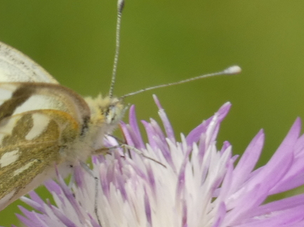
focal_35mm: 931
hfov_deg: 2.1
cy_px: 159
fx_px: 8172
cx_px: 57
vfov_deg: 1.6
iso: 80
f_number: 5.6
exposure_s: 1/160
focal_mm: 84
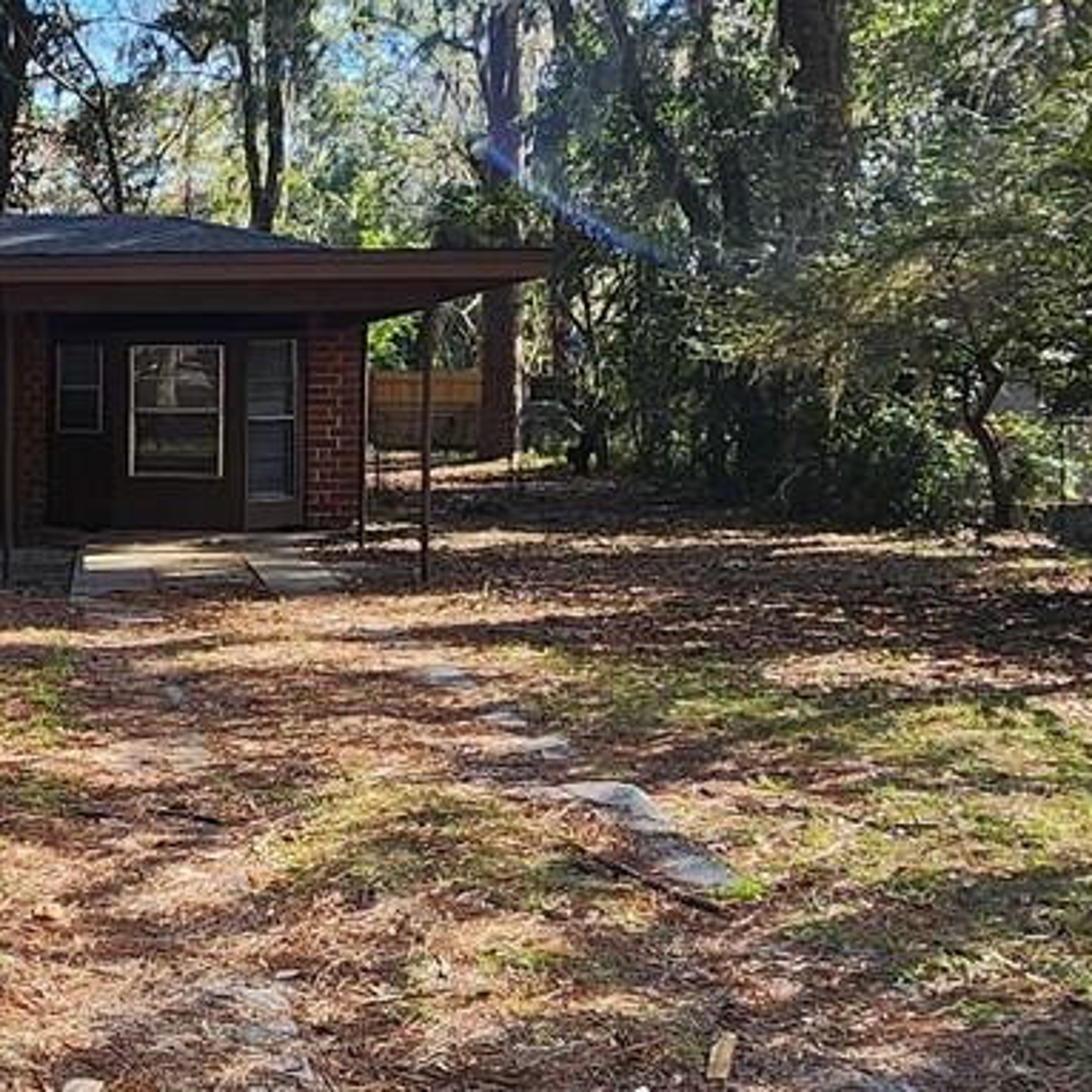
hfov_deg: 29.7
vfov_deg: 35.3
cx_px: -254
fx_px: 1713
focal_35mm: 48
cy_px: 476
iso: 50
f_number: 2.2
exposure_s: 1/489
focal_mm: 2.2
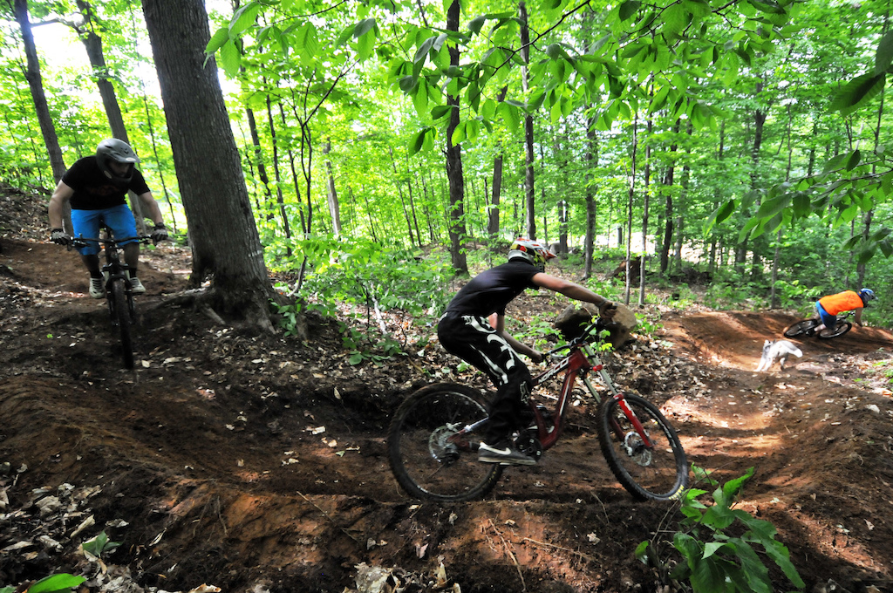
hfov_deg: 90.1
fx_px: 446
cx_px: 446
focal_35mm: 18
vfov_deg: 67.2
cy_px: 296
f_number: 4
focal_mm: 12
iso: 1250
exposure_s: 1/640
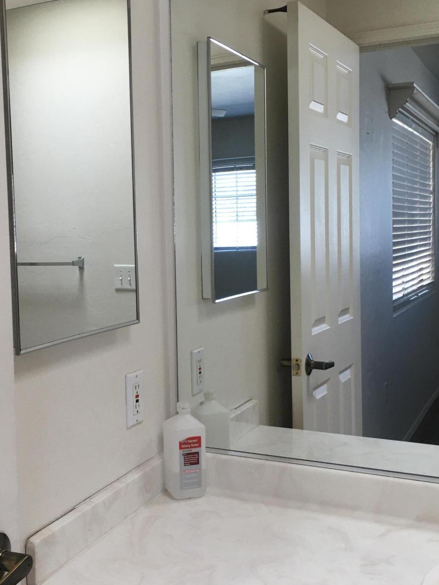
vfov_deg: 42.9
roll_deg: +2.3
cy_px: 276
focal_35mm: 44
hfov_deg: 32.7
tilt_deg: -2.3
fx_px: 744
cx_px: 160
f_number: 2.2
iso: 25
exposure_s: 1/30
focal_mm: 4.15
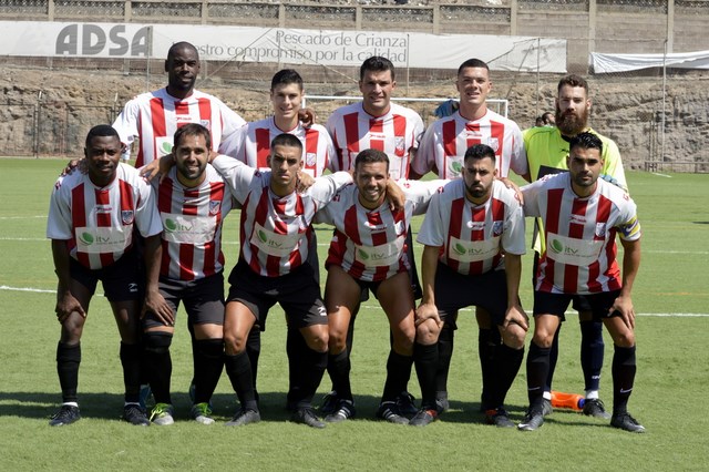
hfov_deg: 21.9
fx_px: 1831
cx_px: 354
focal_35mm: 93
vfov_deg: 14.7
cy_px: 236
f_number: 11
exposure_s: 1/160
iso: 100
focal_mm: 62
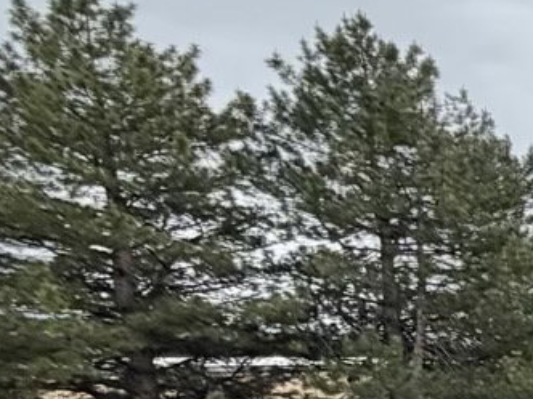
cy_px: 545
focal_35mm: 81
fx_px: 1247
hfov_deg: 13.8
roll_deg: +0.6
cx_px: 1368
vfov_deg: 17.0
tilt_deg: -9.0
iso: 40
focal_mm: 2.22
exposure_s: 1/770
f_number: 2.2
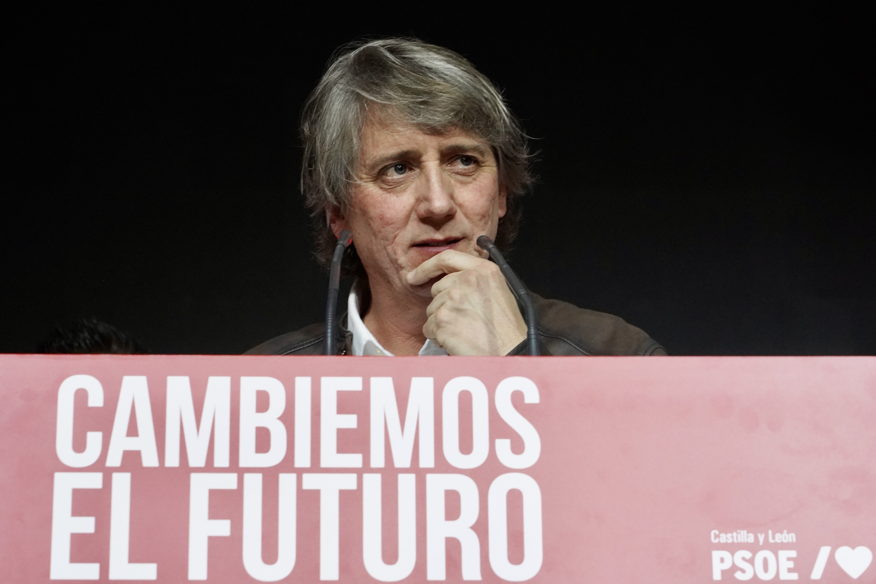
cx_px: 438
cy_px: 292
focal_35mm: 105
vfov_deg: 13.0
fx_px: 2555
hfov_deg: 19.5
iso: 10000
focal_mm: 105
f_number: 9
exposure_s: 1/250
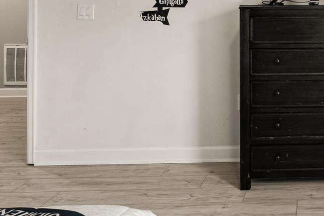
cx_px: 331
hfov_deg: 41.5
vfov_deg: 31.2
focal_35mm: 40
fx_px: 360
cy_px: 8
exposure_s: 1/8
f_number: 9
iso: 320
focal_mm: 16
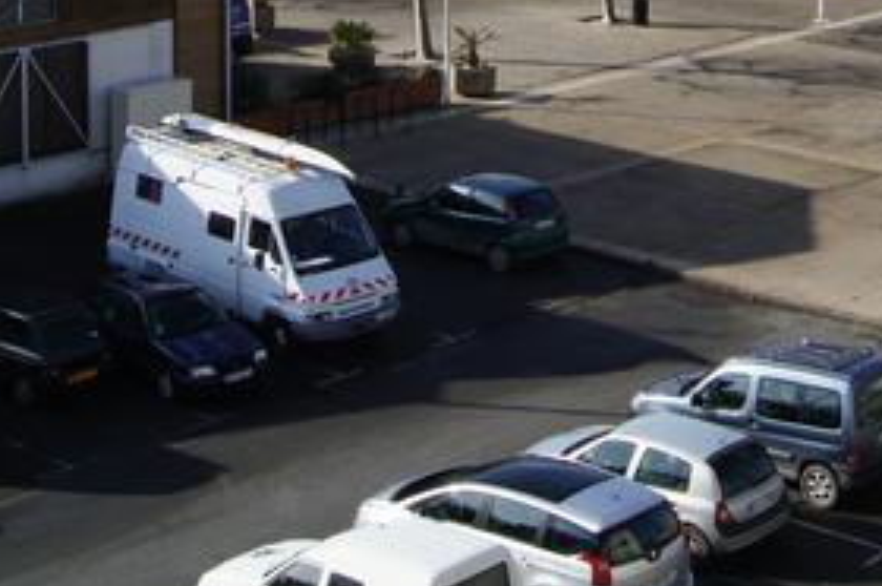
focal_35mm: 87
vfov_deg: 14.6
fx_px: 2129
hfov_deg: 22.9
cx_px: 762
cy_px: -296
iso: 100
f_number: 11
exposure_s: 1/125
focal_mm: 18
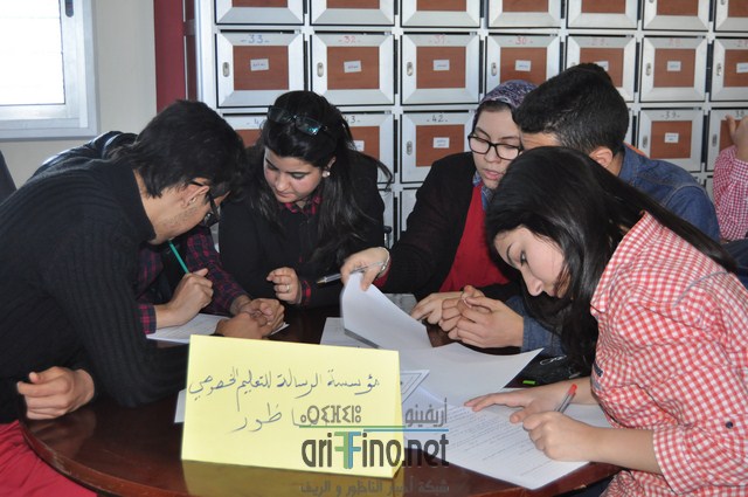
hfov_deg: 41.2
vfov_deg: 28.0
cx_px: 374
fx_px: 996
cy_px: 248
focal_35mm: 48
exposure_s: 1/60
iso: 800
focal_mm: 32
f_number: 4.5
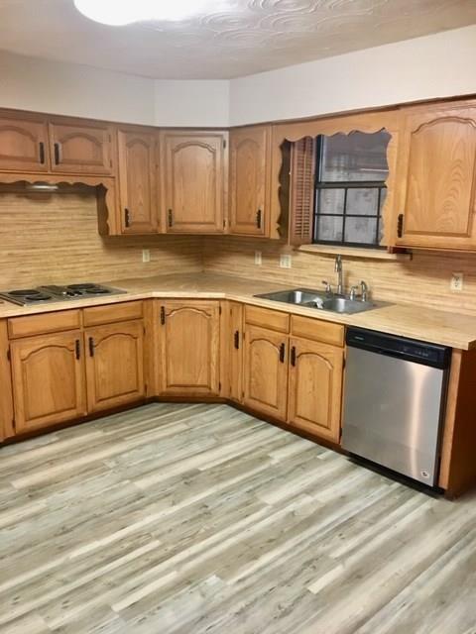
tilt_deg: -11.6
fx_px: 532
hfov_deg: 48.2
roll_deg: -2.8
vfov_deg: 61.7
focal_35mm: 29
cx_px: 238
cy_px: 317
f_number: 2.2
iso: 200
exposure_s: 1/20
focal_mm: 4.15
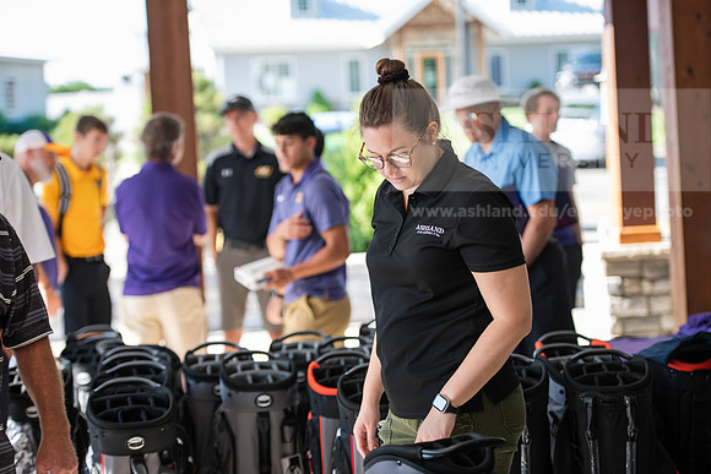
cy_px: 237
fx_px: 1699
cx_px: 356
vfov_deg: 15.9
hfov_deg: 23.6
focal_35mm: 86
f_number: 3.2
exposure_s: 1/320
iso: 320
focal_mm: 86
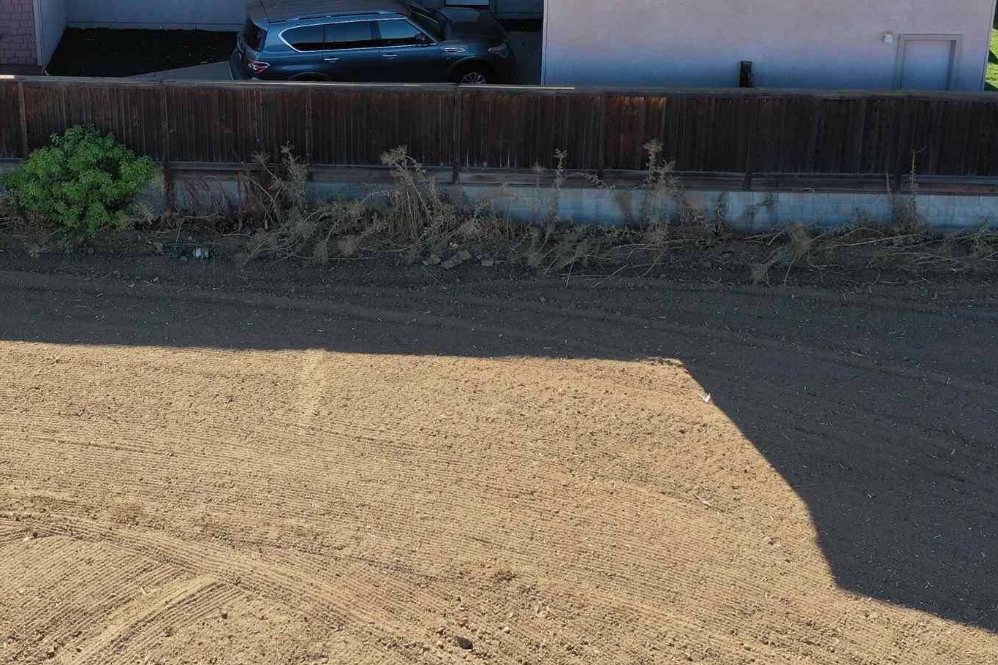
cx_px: 335
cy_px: 52
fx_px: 1746
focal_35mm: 63
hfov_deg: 31.6
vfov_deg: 21.1
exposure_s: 1/240
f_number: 5
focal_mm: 10.26
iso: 100
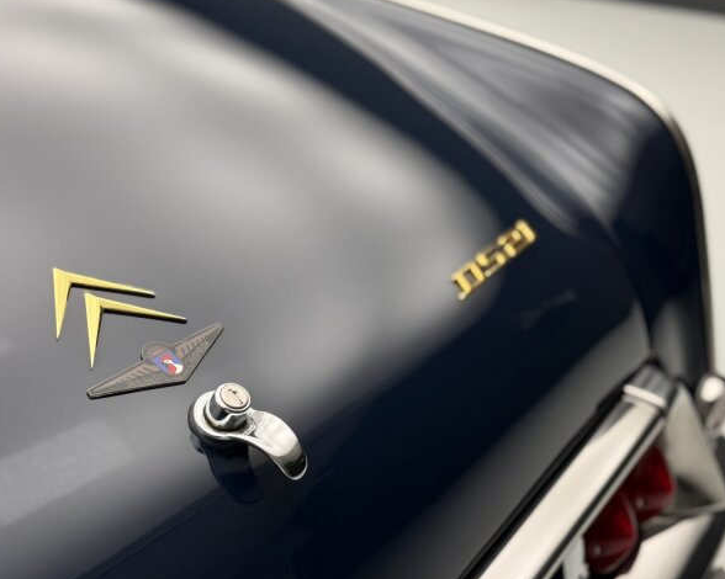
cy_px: 288
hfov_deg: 36.7
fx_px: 1094
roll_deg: -2.2
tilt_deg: -24.9
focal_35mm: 51
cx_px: 382
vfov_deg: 29.7
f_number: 1.78
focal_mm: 6.76
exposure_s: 1/99
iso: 200
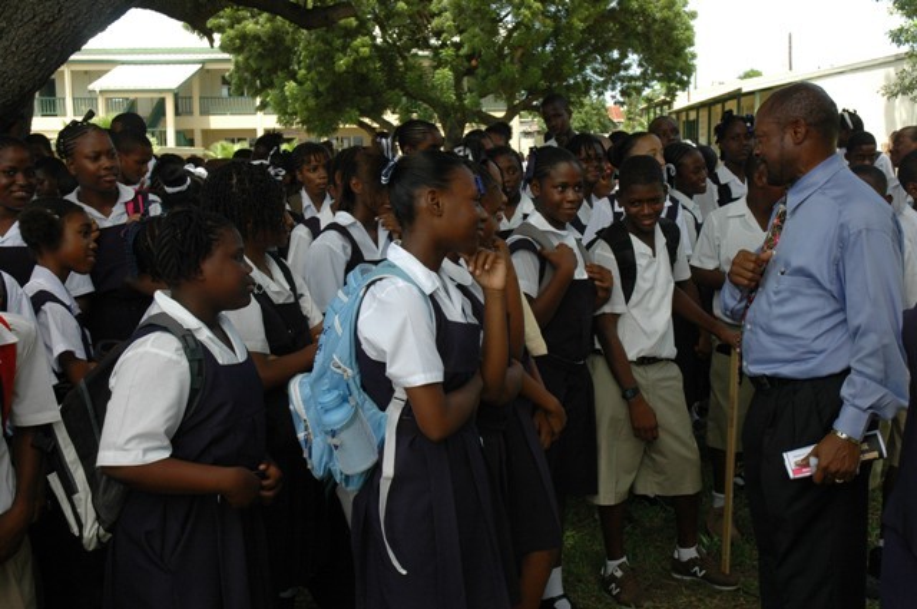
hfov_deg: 42.4
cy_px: 304
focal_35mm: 46
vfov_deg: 28.9
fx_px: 1183
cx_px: 458
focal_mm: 31
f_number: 8
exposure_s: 1/250
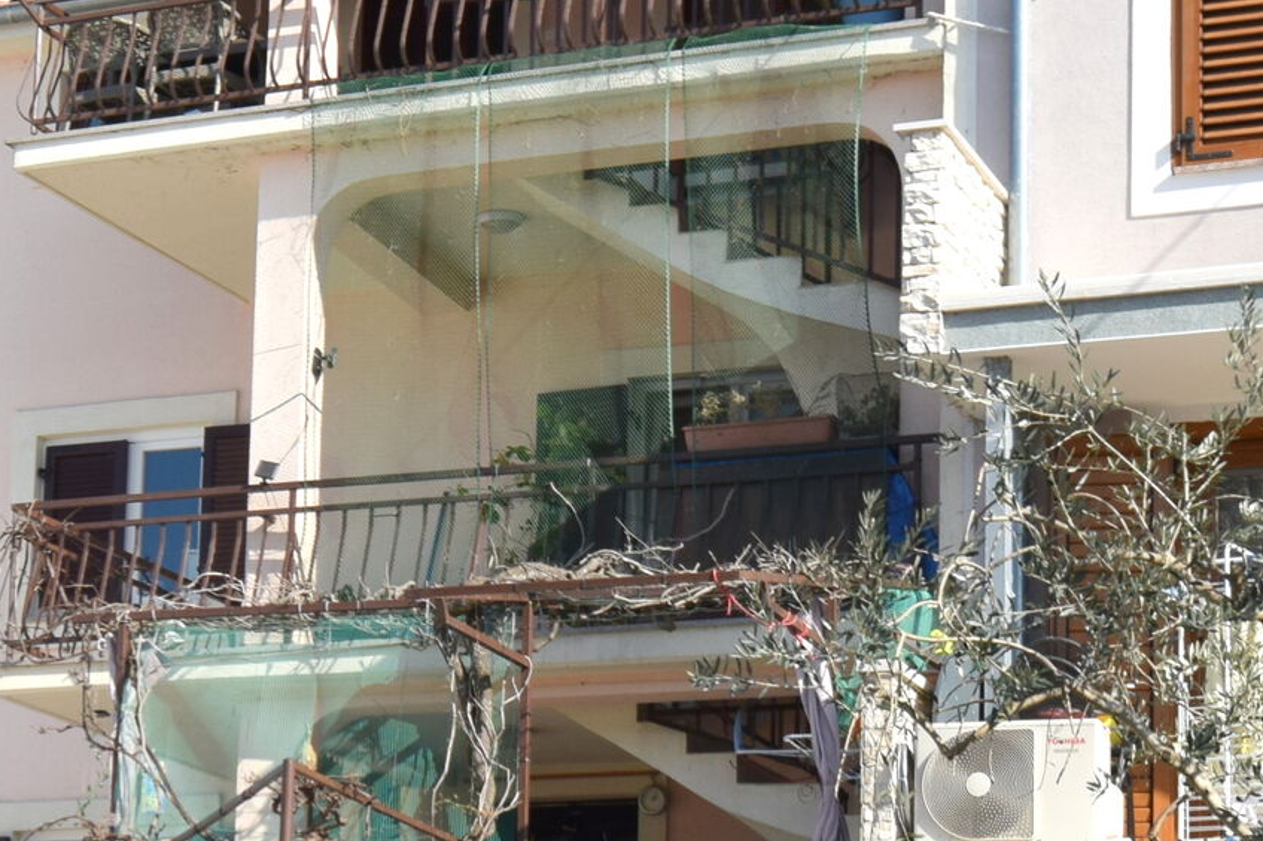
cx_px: 76
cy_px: 755
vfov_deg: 12.5
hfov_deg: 18.4
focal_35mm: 109
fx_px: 3823
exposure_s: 1/320
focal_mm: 22
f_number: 9
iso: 200
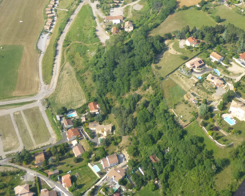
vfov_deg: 27.4
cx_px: 164
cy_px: 12
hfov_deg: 35.0
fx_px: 384
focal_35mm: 53
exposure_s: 1/640
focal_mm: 4.5
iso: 100
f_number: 3.1
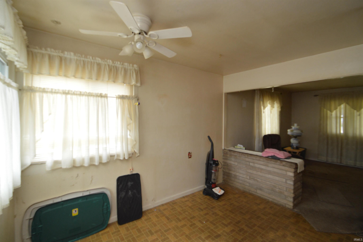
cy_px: 121
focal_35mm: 15
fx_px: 151
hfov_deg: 100.4
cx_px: 182
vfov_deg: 77.2
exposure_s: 1/60
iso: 400
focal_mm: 10
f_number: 4
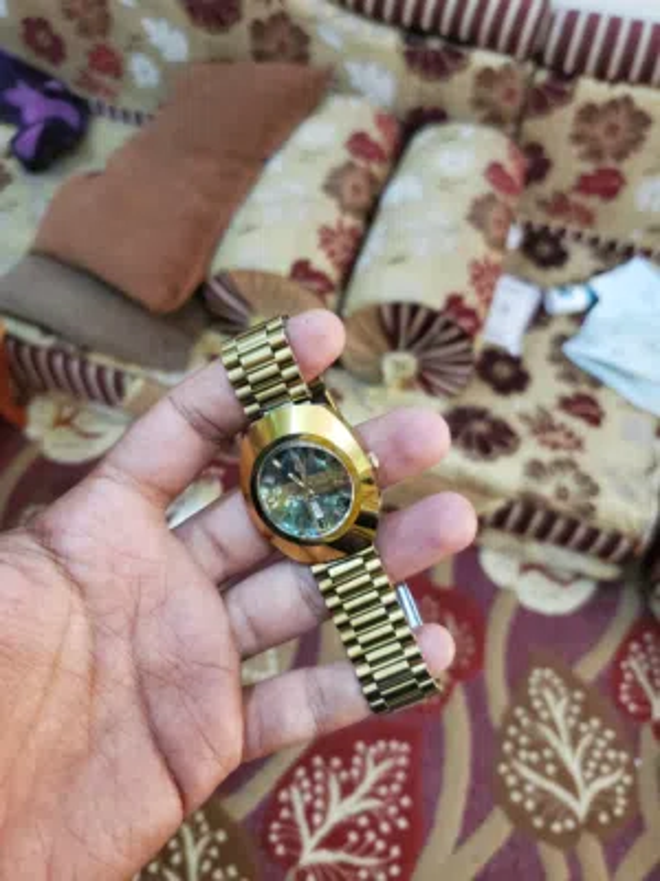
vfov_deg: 67.3
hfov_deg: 53.1
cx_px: 330
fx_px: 661
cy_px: 440
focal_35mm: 26
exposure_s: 1/50
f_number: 1.5
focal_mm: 4.3
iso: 500
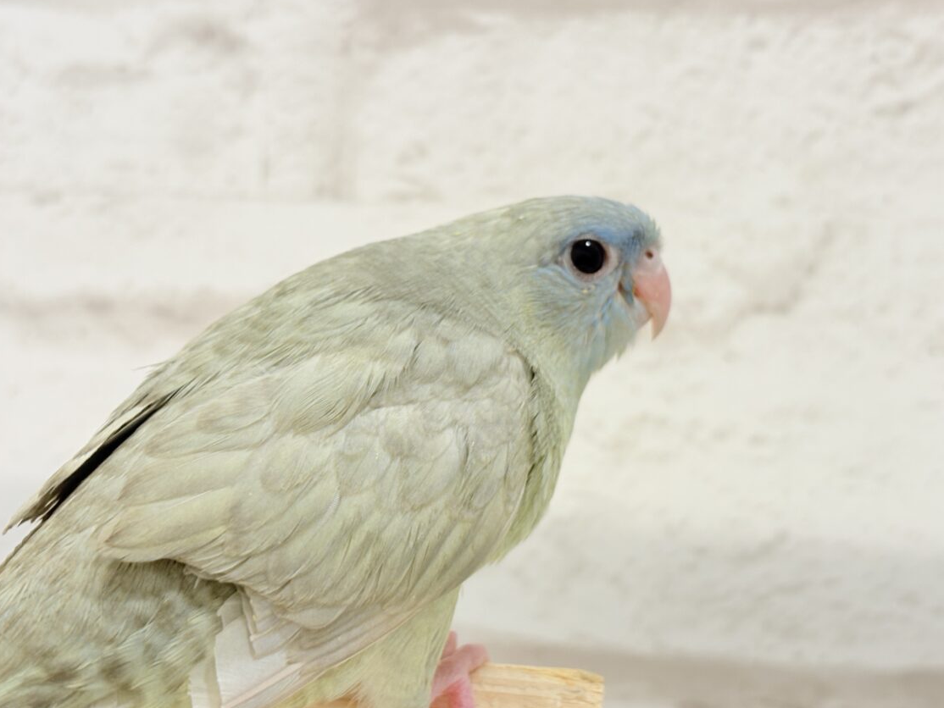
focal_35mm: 56
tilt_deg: -9.3
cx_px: 463
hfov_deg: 34.3
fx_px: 1527
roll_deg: -0.5
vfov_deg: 26.1
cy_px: 346
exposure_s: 1/50
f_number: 1.6
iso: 50
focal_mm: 5.96
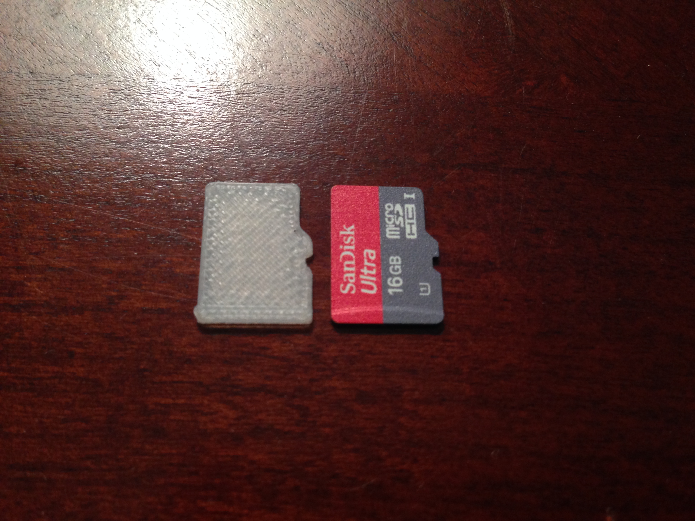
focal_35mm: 33
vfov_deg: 42.9
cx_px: 348
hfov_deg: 55.4
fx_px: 663
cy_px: 260
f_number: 2.4
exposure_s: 1/20
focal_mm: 4.12
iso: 200
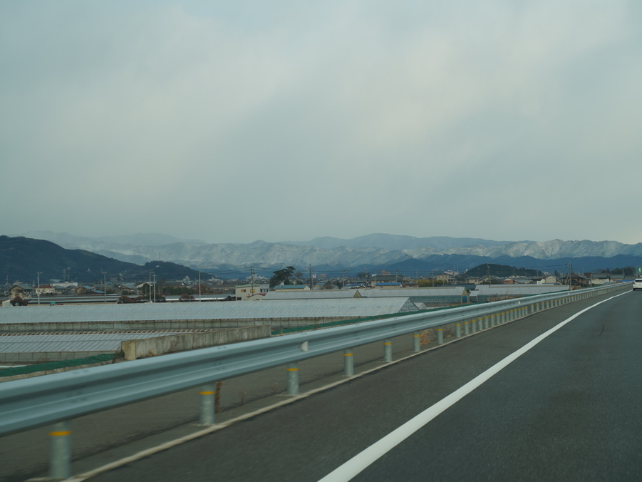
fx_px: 1521
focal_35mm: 82
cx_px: 324
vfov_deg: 18.0
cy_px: 241
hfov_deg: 23.8
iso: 100
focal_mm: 75
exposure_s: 1/160
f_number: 6.3
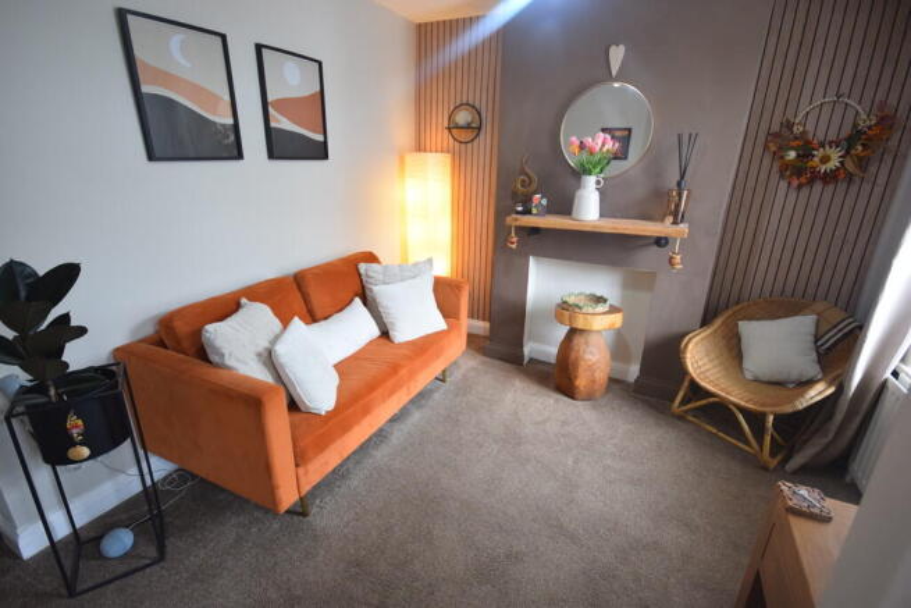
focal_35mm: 16
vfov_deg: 72.1
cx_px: 456
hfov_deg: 95.0
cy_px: 304
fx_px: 418
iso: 640
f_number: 4.2
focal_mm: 11
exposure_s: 1/60
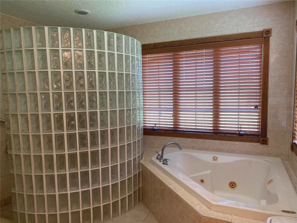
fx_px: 223
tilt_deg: -4.4
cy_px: 112
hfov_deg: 67.3
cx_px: 148
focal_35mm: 26
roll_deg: +0.1
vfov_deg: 53.1
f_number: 1.8
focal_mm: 4.25
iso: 64
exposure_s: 1/60
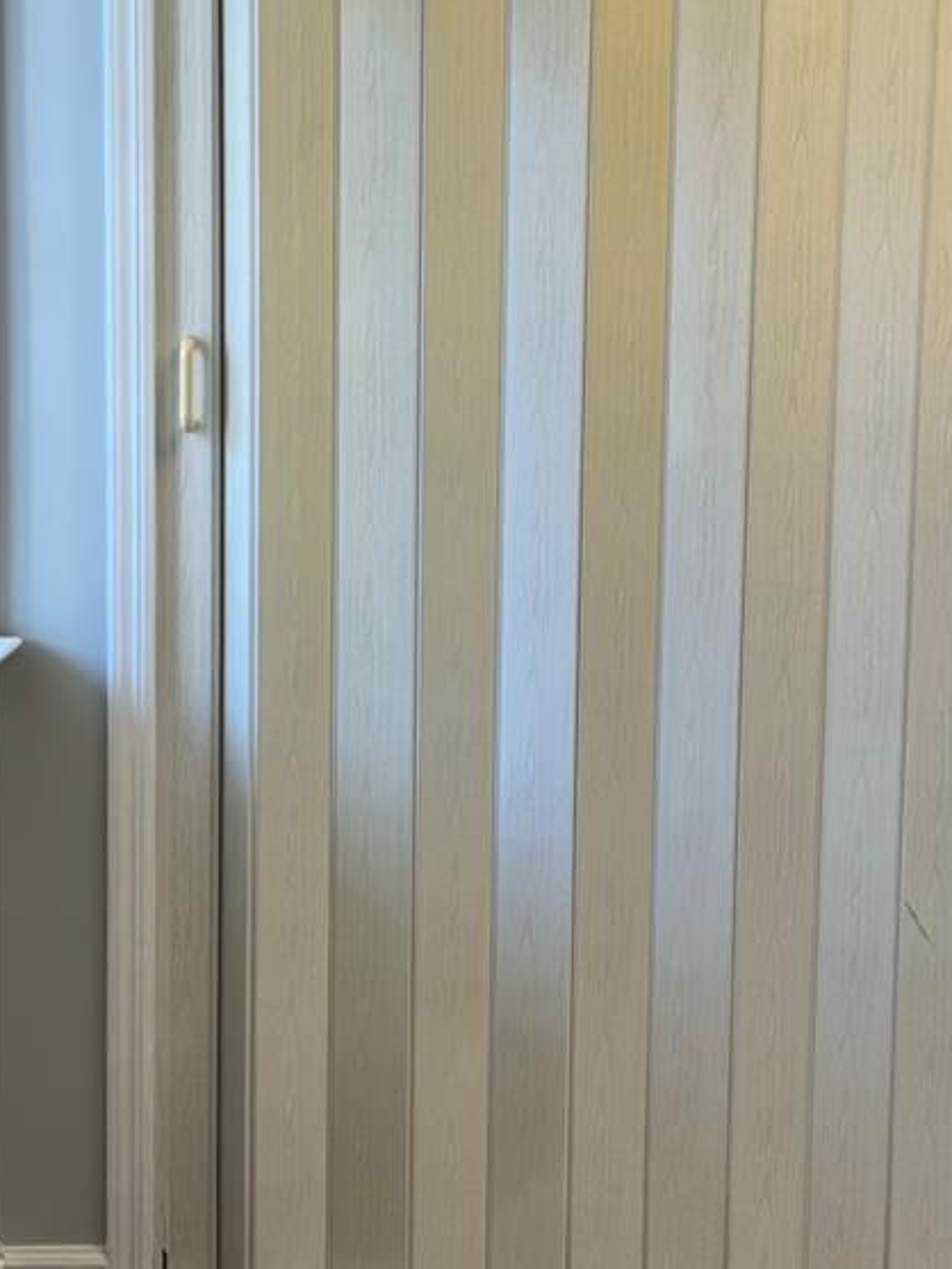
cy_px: 538
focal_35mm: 70
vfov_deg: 27.7
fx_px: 2566
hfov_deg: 21.0
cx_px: 577
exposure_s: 1/120
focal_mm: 5.1
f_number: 1.6
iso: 64
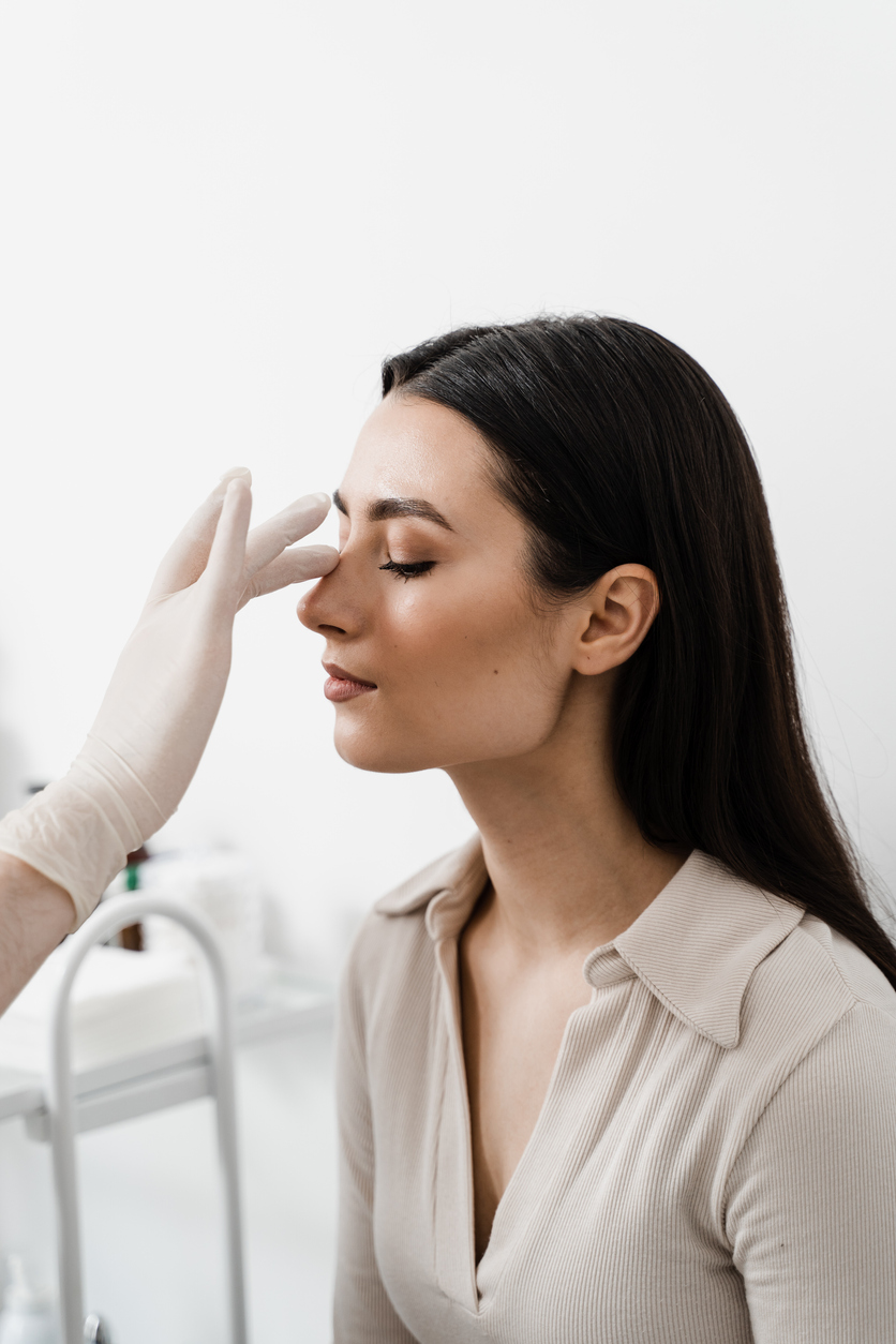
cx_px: 448
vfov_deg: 28.5
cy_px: 672
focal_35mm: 71
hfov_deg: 19.2
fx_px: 2650
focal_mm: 71
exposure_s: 1/160
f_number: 3.5
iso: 320
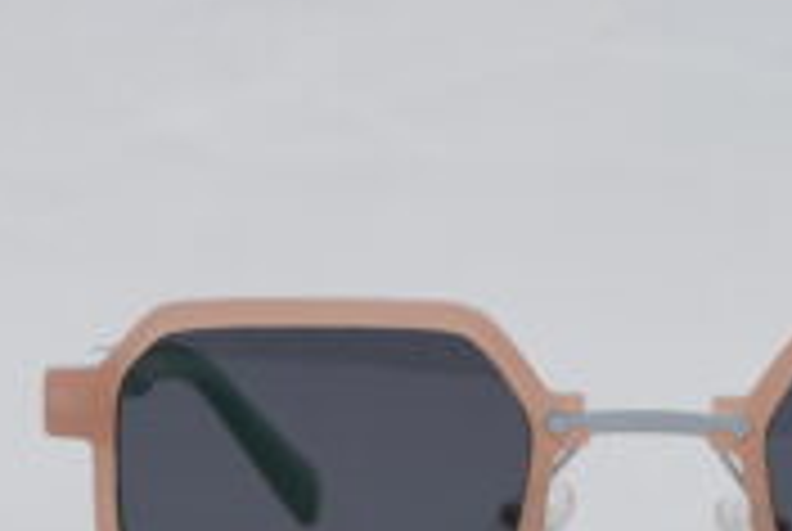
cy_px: 324
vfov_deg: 8.1
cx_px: 644
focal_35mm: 170
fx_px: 3746
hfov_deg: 12.0
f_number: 9
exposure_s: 1/160
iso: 100
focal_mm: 50
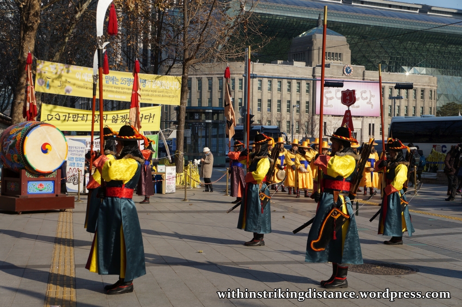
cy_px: 154
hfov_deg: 36.9
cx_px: 231
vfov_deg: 25.0
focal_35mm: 54
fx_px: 692
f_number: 8
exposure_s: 1/500
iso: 200
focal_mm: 36
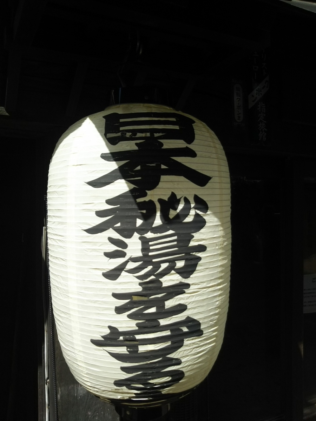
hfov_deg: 46.8
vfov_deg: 60.0
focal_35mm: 30
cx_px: 158
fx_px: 365
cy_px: 210
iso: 25
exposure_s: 1/882
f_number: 2.2
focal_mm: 4
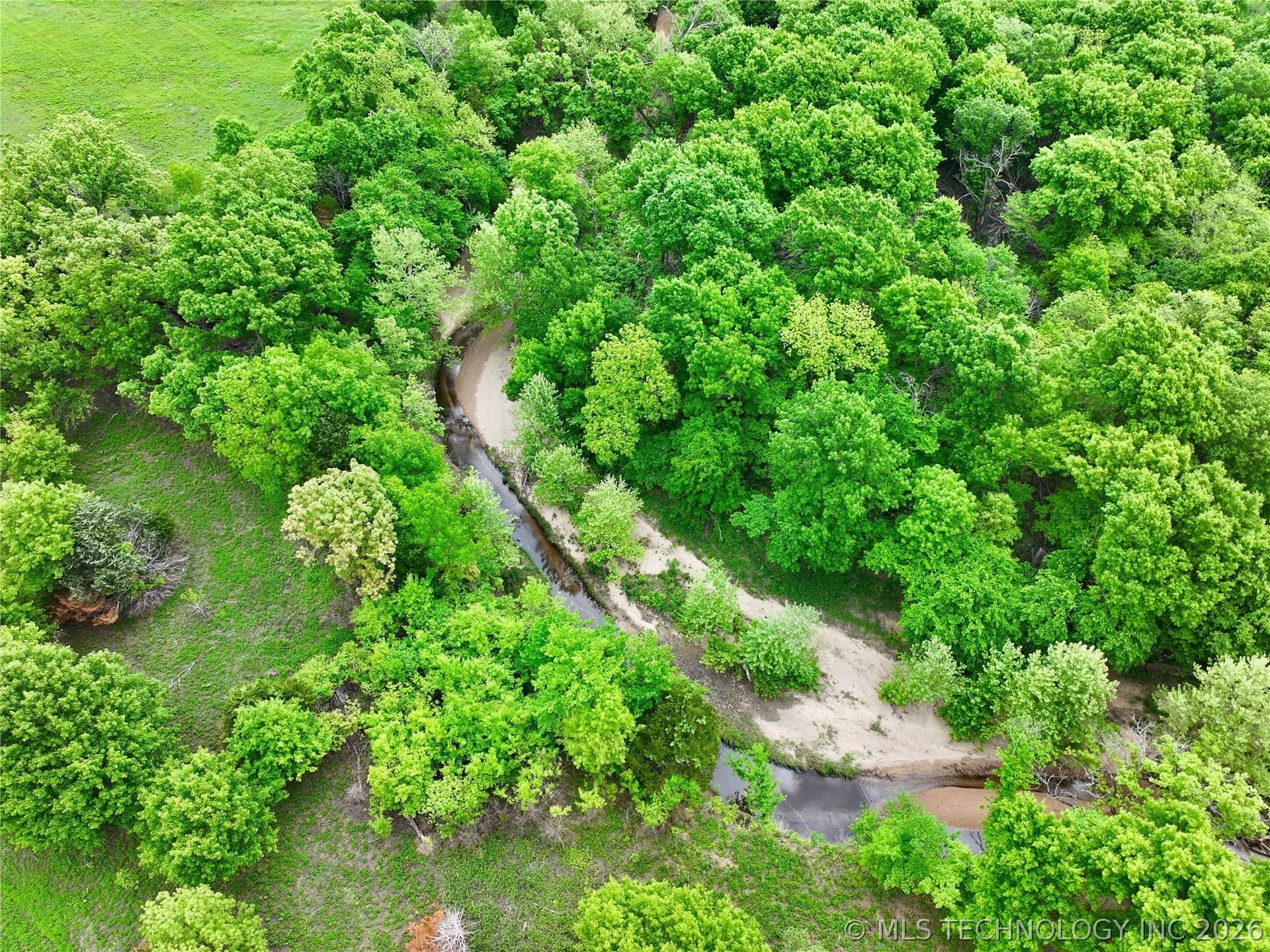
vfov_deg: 56.8
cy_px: 476
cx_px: 635
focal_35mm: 24
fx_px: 880
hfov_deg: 71.6
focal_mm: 12.29
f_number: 2.8
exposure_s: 1/400
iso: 100
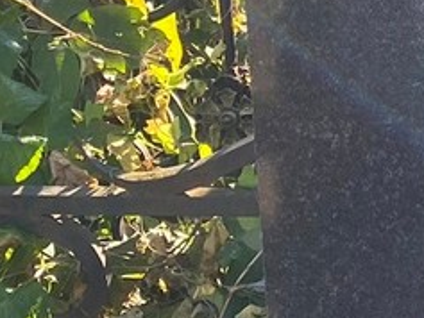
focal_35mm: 158
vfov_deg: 9.3
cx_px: 612
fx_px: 1936
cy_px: -46
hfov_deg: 12.0
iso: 32
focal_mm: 4.25
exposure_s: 1/637
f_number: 1.8
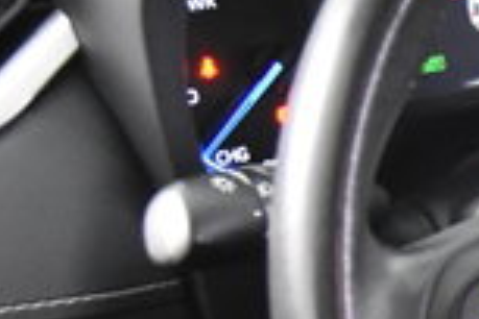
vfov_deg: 6.8
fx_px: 2674
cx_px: 1121
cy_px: 377
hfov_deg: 9.2
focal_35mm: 201
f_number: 2.8
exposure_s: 1/30
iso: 3200
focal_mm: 20
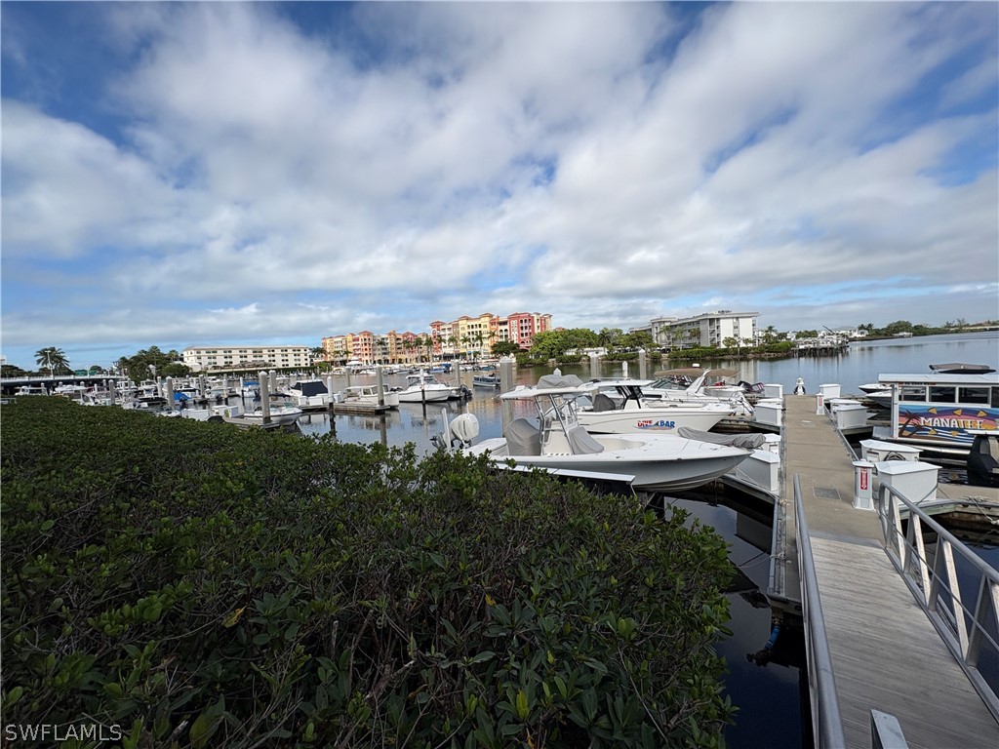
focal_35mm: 14
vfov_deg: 85.7
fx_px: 404
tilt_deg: -2.6
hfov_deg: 102.1
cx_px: 500
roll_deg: +3.3
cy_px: 374
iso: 40
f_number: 2.2
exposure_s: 1/2415
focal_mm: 2.22
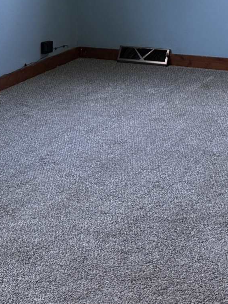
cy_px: -17
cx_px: 104
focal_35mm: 97
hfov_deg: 15.2
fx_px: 852
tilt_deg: -7.0
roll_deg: +2.2
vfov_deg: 19.5
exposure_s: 1/112
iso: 200
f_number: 1.78
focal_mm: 6.76
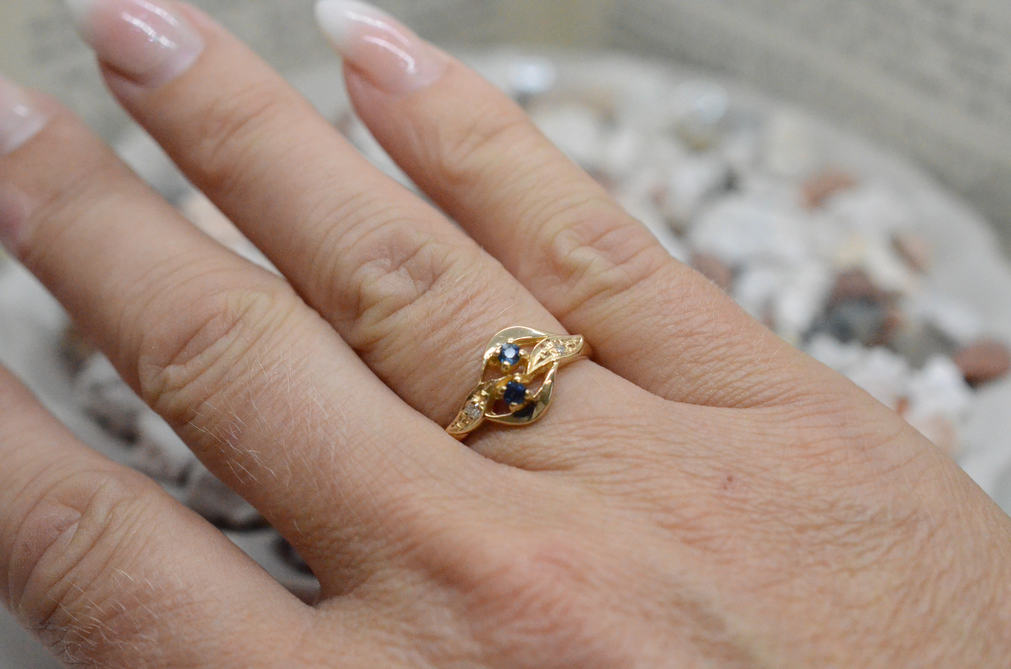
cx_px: 506
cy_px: 334
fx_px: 1682
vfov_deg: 22.5
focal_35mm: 60
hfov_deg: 33.5
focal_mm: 40
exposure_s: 1/2500
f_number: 6.3
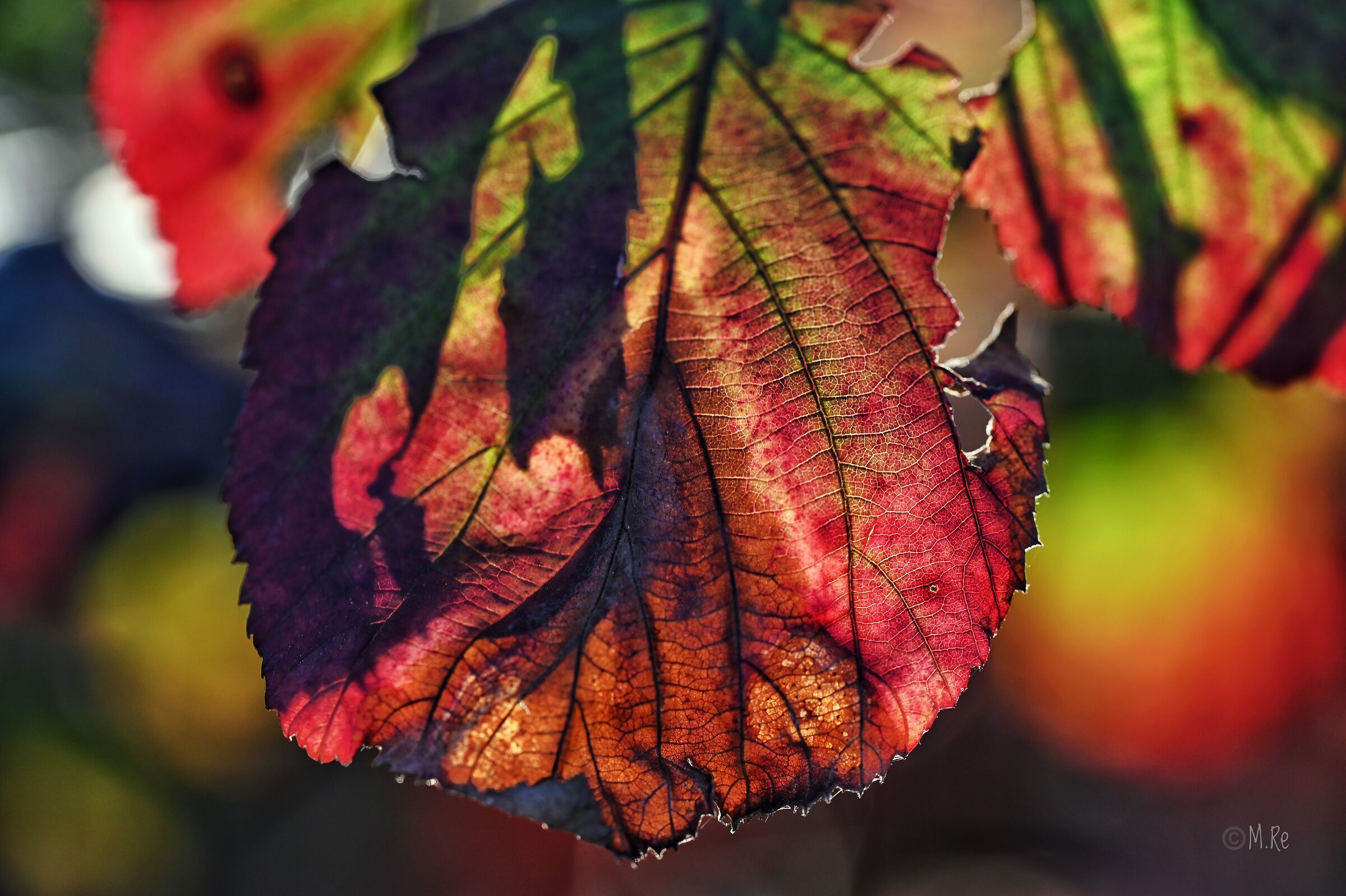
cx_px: 673
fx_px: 3923
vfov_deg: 13.0
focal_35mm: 105
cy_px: 448
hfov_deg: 19.5
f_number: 8
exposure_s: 1/125
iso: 250
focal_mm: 105
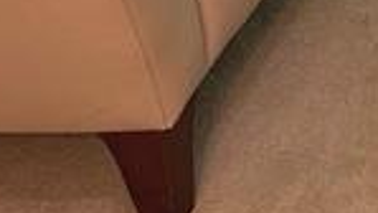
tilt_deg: -17.5
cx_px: 893
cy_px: -545
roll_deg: +2.4
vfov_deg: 5.6
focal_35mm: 195
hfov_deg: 9.8
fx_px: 1956
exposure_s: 1/60
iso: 100
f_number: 1.5
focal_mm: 5.7
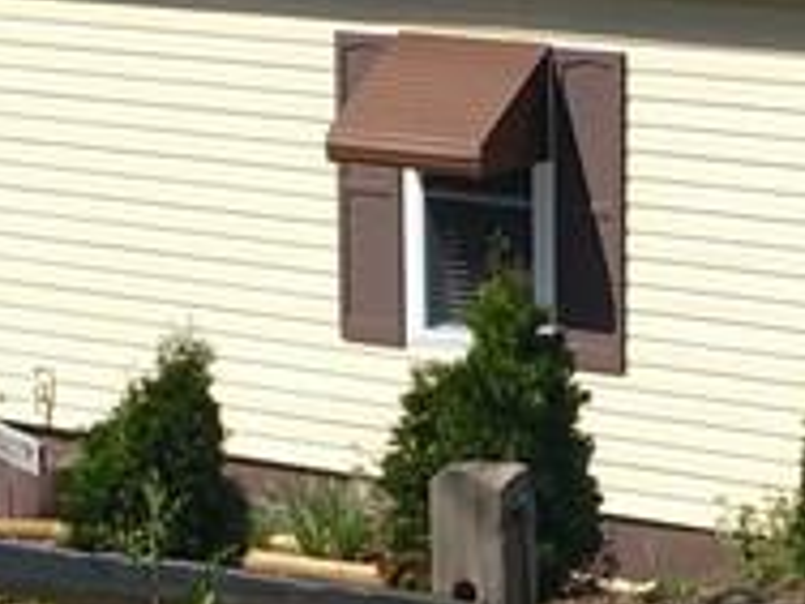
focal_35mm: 158
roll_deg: -0.1
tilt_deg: -14.9
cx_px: 672
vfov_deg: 9.3
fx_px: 3674
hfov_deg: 12.4
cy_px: 578
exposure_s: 1/1425
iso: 25
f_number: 2.2
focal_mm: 4.15
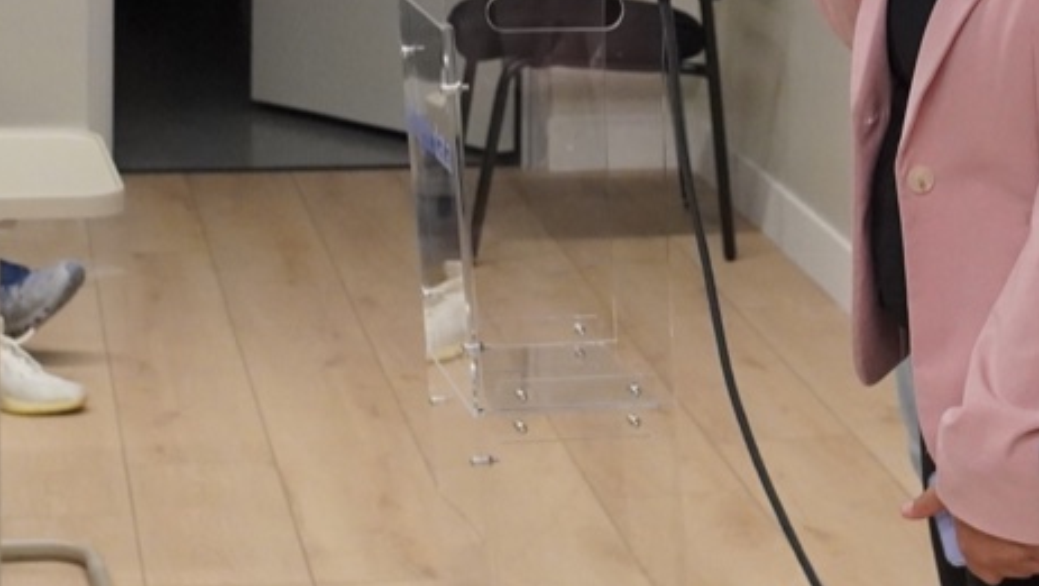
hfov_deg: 17.1
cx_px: 666
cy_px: -227
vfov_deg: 9.5
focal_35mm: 125
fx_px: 3440
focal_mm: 23
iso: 2500
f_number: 4
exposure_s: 1/160
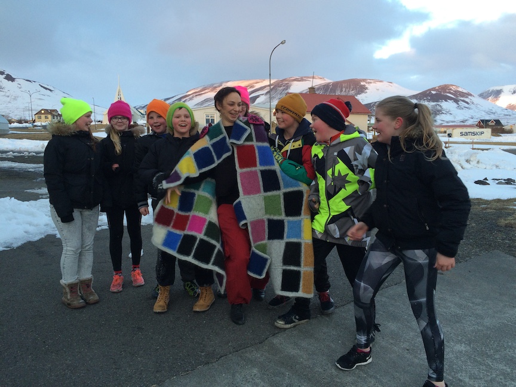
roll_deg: +0.7
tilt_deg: -6.6
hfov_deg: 61.7
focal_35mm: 29
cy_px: 194
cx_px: 258
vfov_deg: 48.2
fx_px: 432
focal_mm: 4.15
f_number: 2.2
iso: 50
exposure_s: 1/120
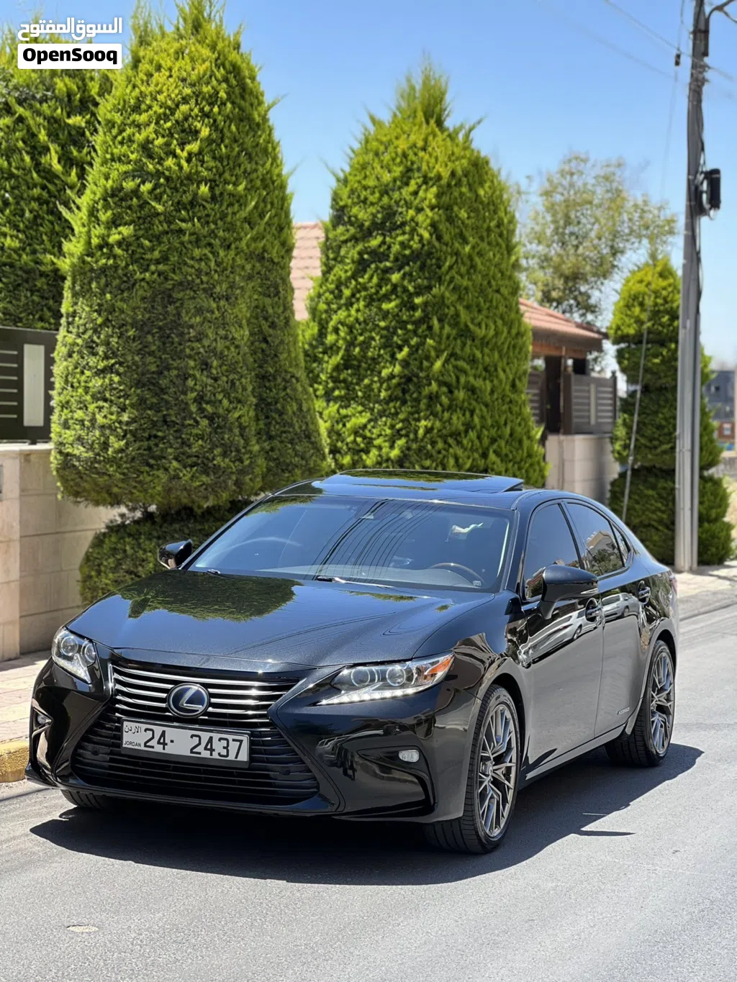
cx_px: 368
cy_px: 491
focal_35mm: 77
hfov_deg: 19.1
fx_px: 2186
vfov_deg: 25.3
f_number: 2.8
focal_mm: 9
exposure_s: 1/217
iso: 25
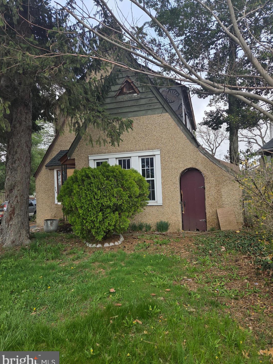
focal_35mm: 24
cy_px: 182
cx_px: 140
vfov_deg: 71.6
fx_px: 252
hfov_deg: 56.8
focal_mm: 5.4
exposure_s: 1/2054
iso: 80
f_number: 1.8
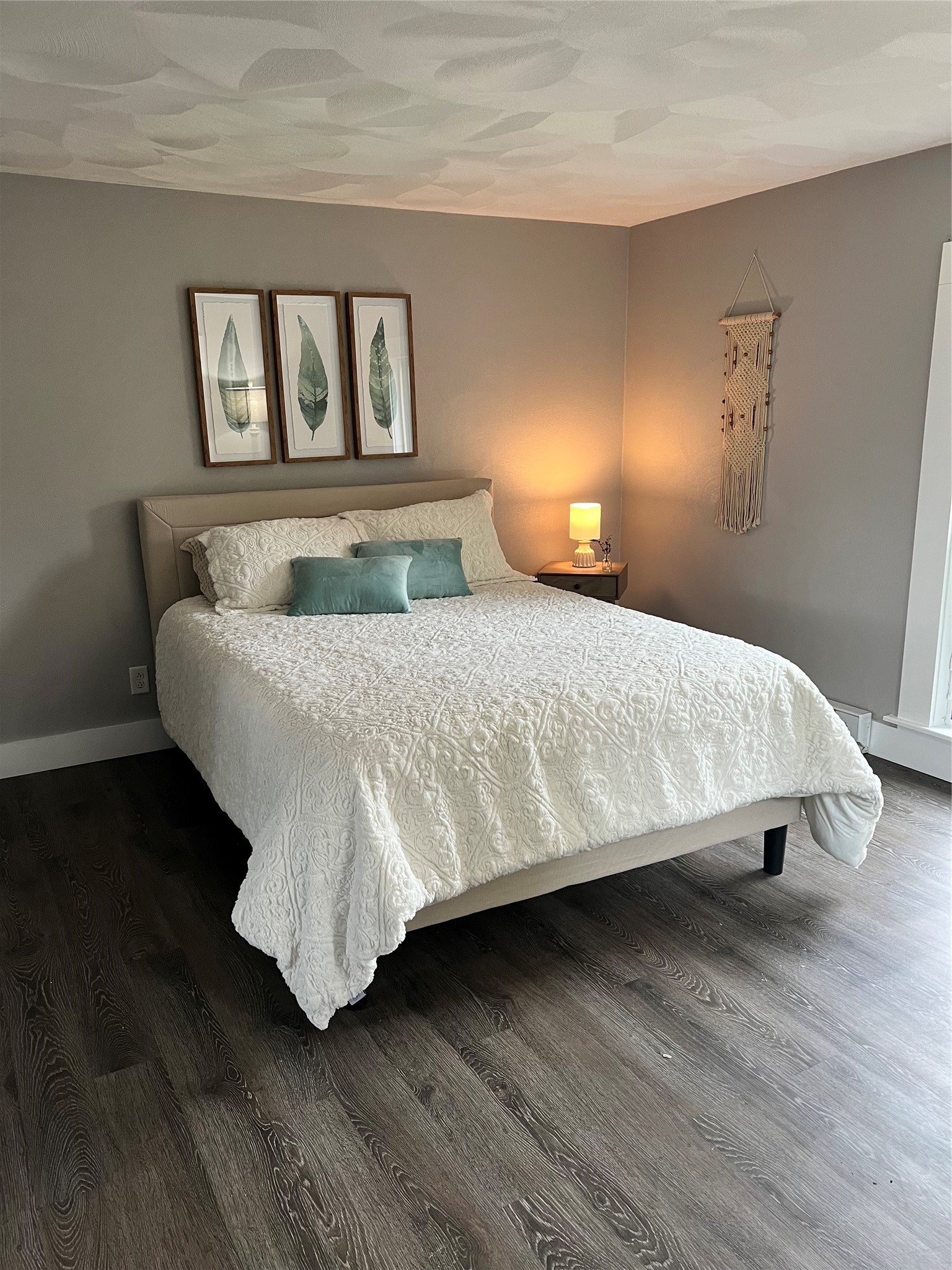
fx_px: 953
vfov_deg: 67.3
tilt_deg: -13.6
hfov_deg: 53.1
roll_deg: +0.4
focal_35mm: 26
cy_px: 635
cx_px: 476
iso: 200
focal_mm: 5.7
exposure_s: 1/60
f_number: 1.5
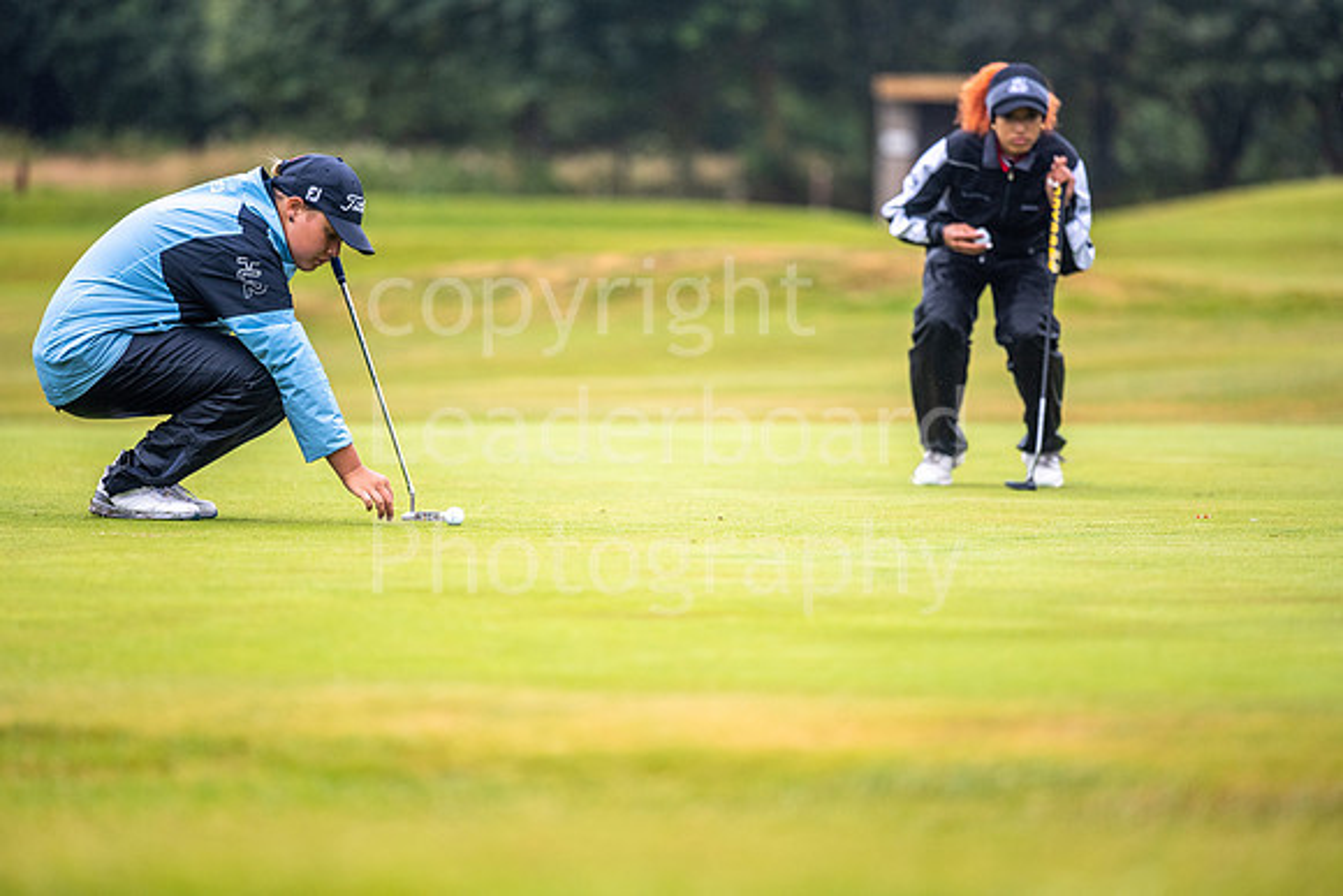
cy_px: 448
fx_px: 11194
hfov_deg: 6.9
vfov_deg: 4.6
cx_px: 672
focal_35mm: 300
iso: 500
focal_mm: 300
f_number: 4.5
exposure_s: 1/2000
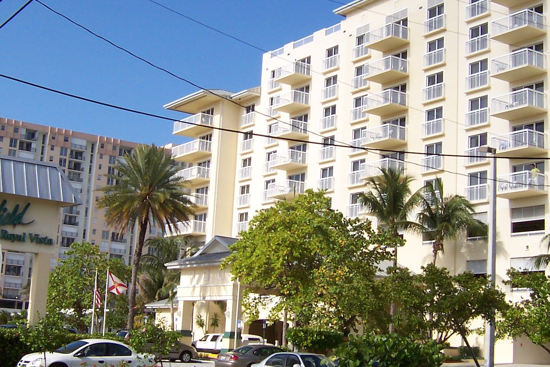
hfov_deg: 35.1
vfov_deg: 23.8
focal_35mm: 57
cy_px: 158
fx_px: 871
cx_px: 269
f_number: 5.6
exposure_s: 1/500
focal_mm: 5.6
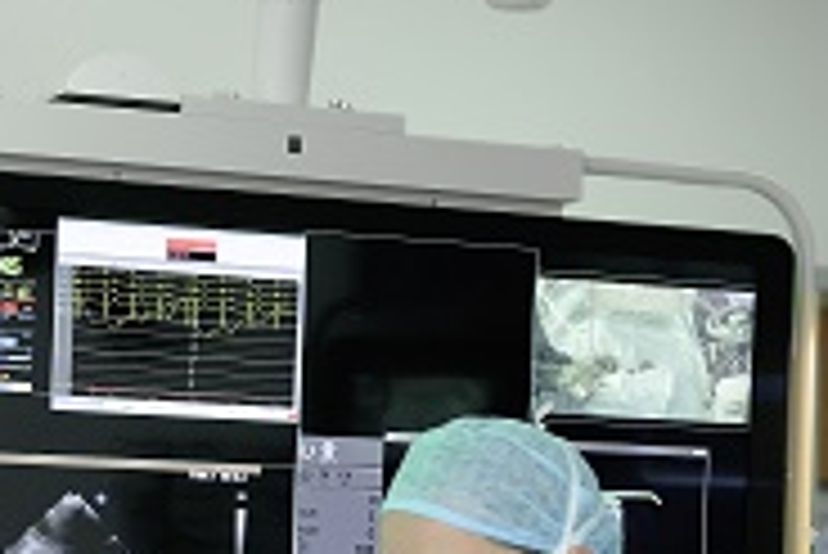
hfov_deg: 11.5
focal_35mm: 174
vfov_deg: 7.9
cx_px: 1098
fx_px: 4005
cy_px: 592
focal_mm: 40
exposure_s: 1/60
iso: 800
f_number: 5
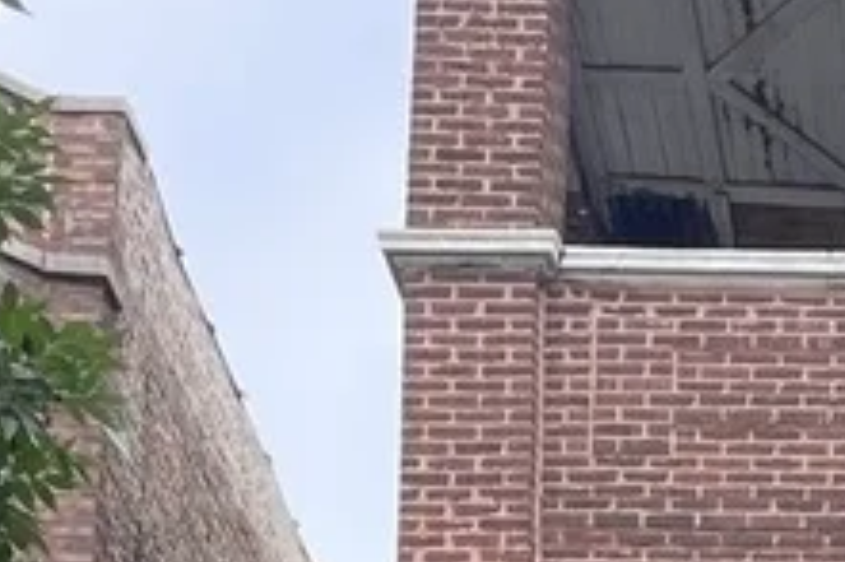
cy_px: 1629
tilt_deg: +9.2
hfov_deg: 15.3
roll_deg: -0.9
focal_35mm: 127
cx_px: 1151
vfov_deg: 9.0
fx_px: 2979
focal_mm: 5.1
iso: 32
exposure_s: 1/599
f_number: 1.6
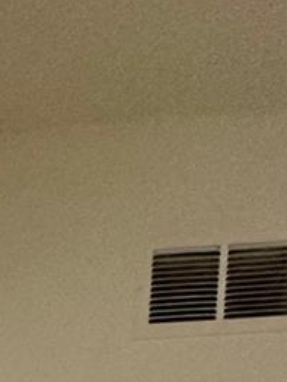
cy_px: 1048
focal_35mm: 82
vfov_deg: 12.8
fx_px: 905
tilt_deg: -7.1
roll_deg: -1.8
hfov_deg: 12.9
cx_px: -434
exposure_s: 1/120
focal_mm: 2.22
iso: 200
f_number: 2.2
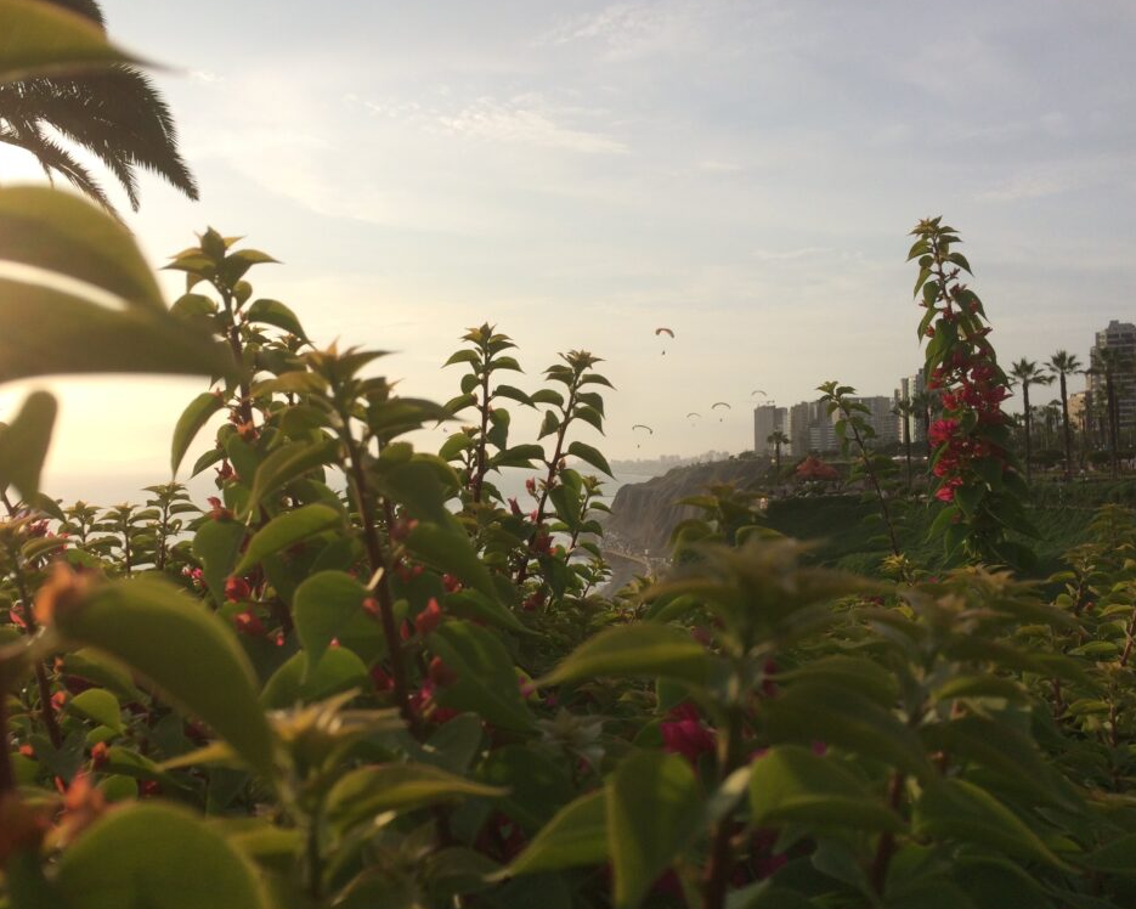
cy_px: 451
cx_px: 515
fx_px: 1042
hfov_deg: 57.1
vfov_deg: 47.1
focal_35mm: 31
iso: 32
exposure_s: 1/2283
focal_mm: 4.15
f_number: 2.2
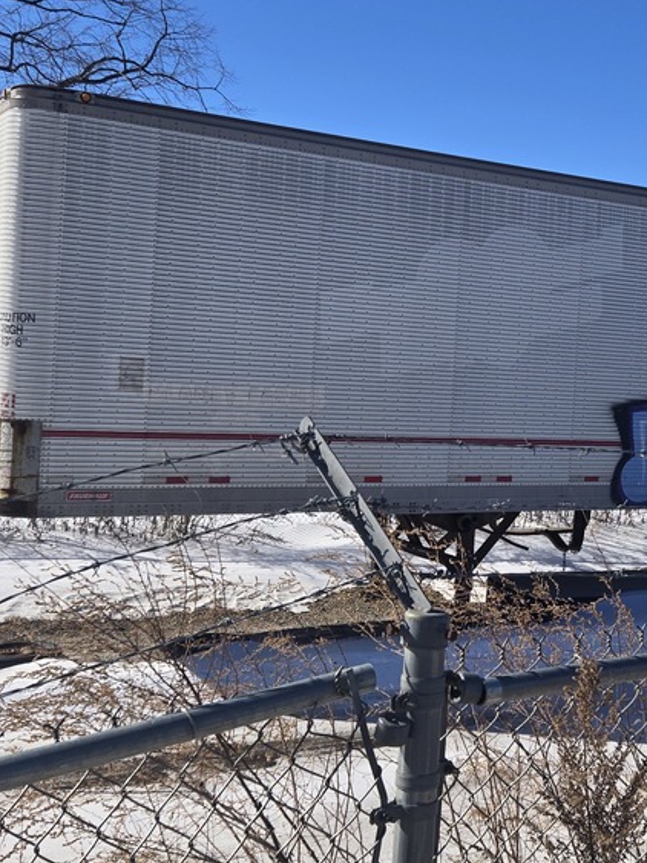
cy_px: 376
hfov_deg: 28.5
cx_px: 583
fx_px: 1222
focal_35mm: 49
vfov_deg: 38.8
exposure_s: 1/2790
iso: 25
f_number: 1.8
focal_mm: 5.4
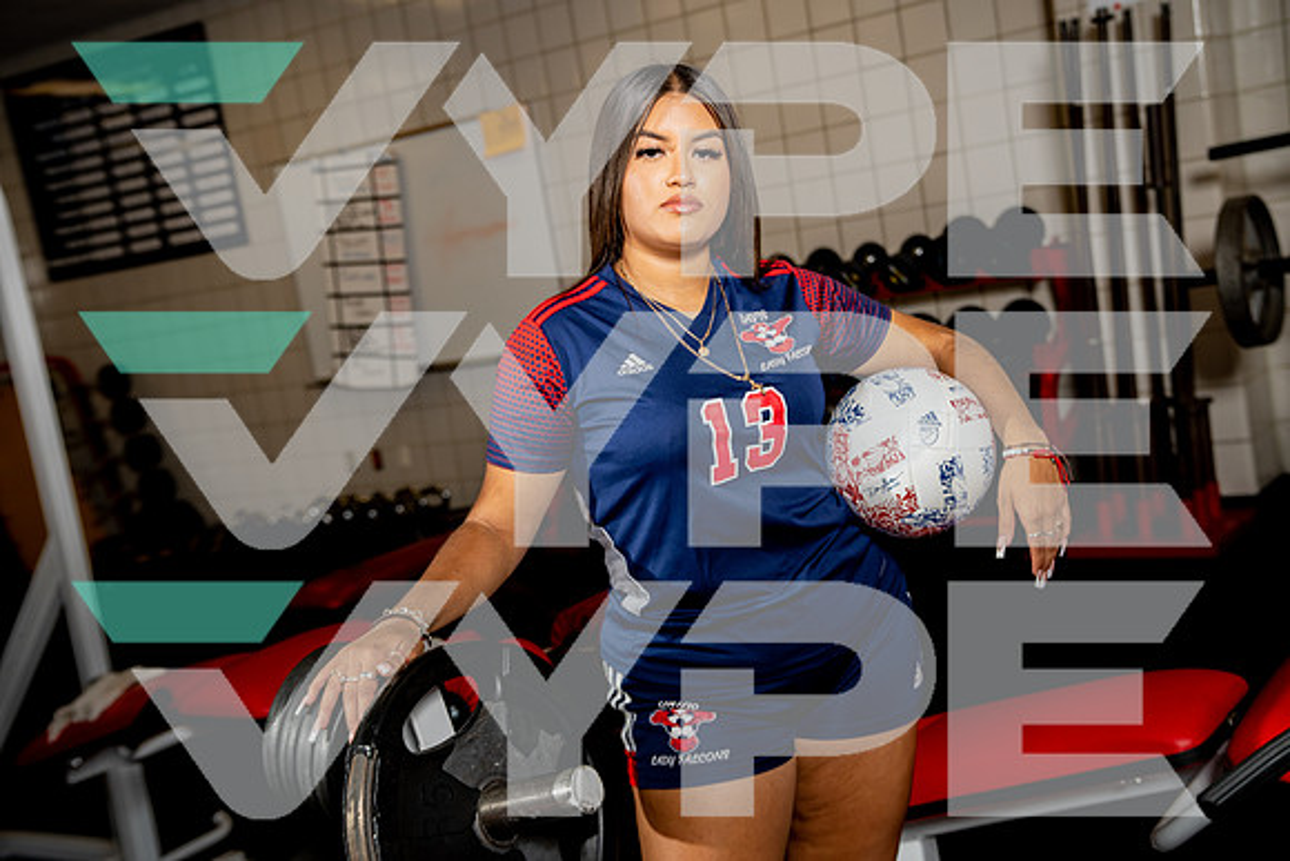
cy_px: 430
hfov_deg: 41.1
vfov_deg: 28.1
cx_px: 645
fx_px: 1720
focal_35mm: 48
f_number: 4
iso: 320
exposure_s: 1/250
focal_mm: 48
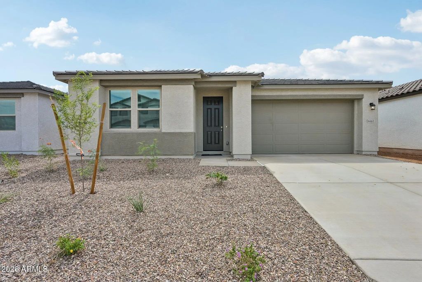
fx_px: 193
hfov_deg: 95.0
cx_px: 211
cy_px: 141
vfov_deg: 72.1
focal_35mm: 16
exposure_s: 1/640
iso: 250
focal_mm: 16.5
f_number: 8
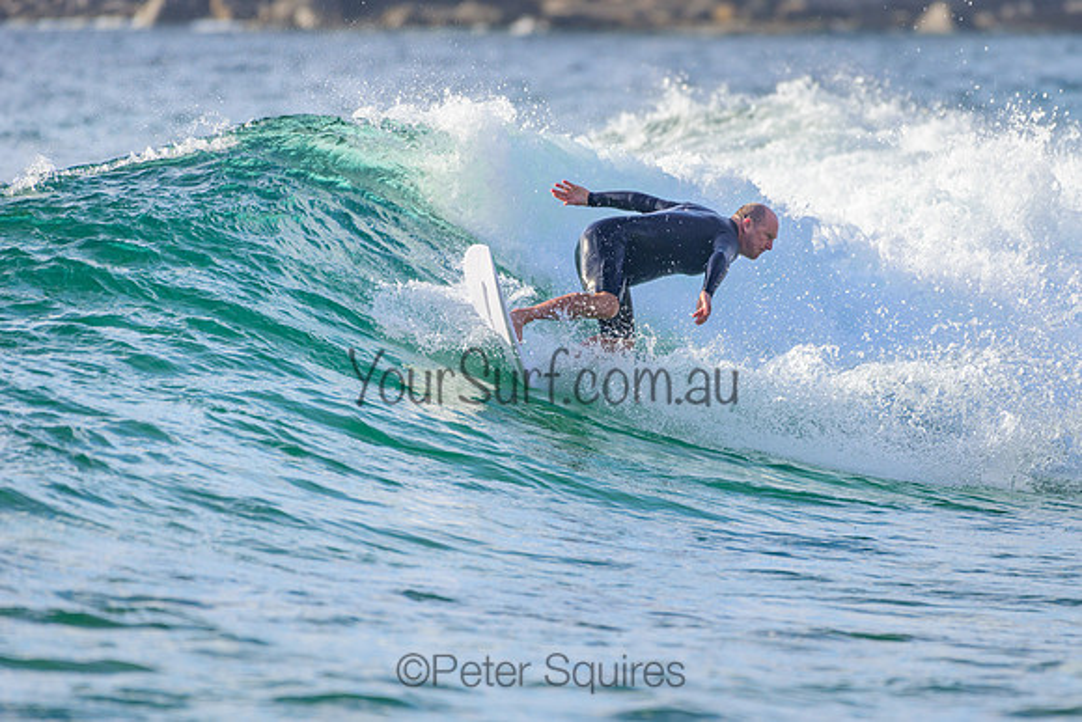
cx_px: 663
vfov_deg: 2.2
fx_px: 18431
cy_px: 314
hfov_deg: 3.4
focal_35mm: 613
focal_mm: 500
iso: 200
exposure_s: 1/2000
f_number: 5.6
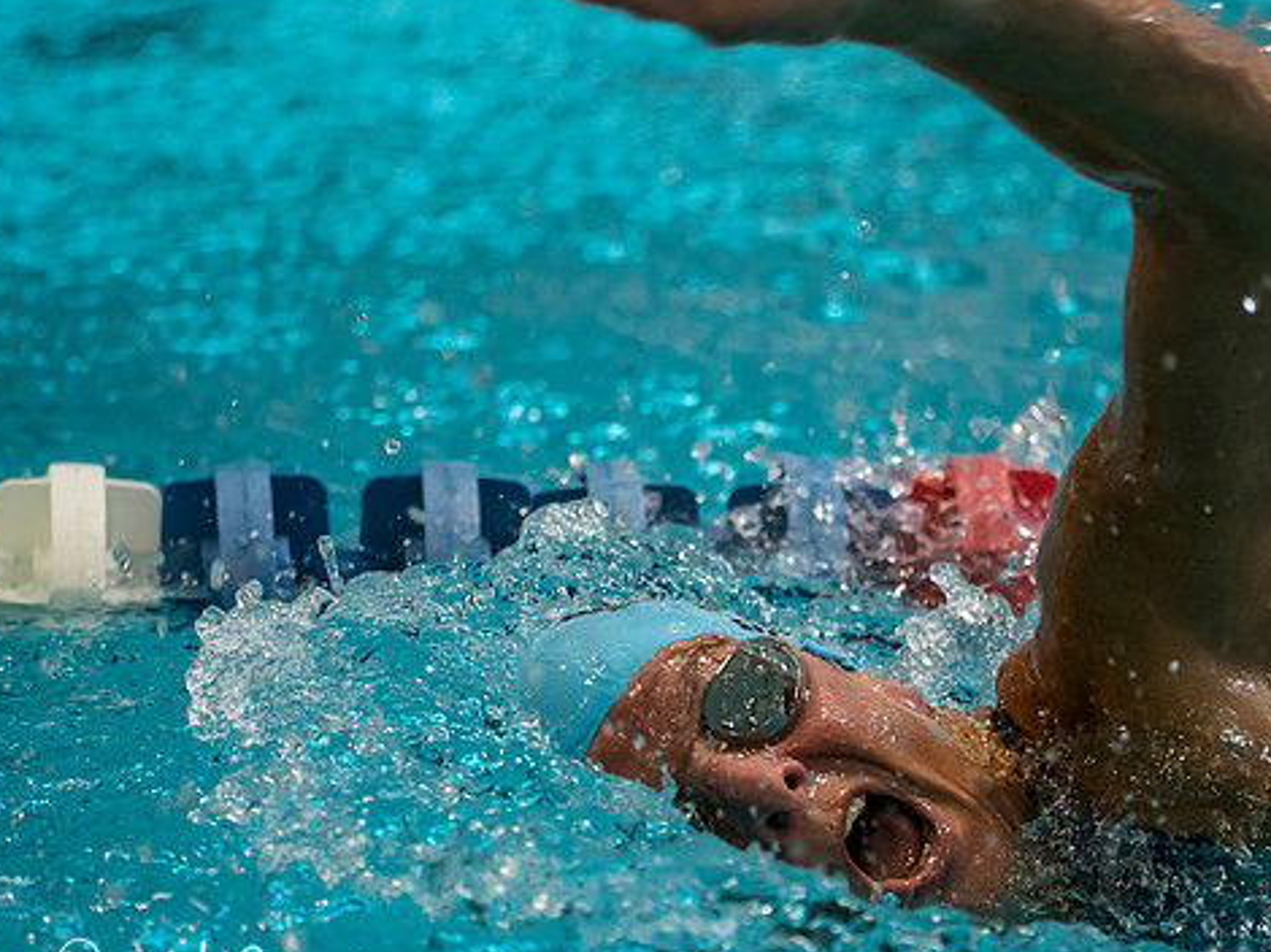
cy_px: 558
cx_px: 744
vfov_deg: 3.0
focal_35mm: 495
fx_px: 18166
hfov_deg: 4.0
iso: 2000
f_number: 2.8
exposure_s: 1/1000
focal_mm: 200
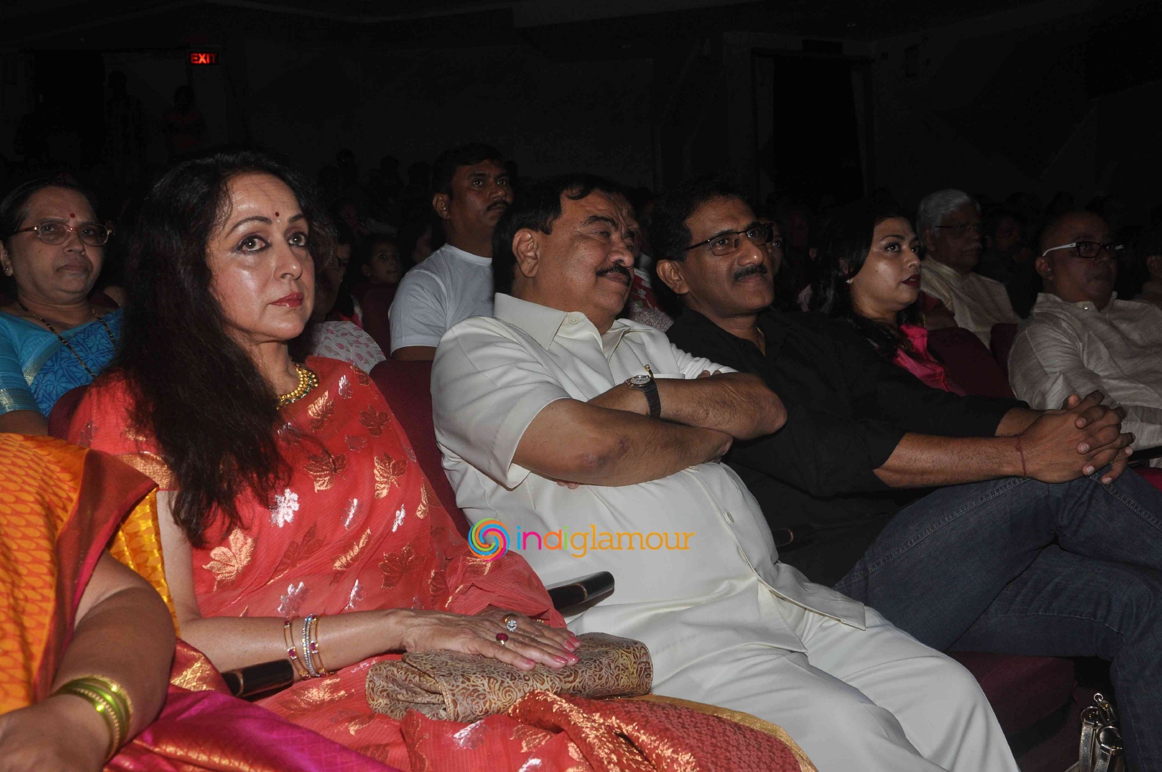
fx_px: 1451
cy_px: 386
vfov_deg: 29.8
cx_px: 581
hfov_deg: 43.6
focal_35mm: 45
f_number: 9
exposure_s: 1/200
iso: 500
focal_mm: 30
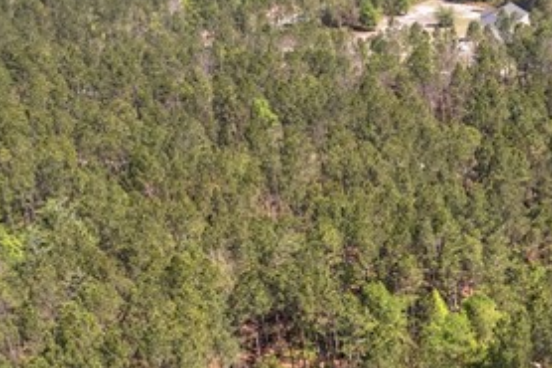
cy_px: 518
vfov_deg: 14.9
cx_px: 651
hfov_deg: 22.0
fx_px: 1318
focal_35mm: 86
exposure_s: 1/1250
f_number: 2.8
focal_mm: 8.38
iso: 110
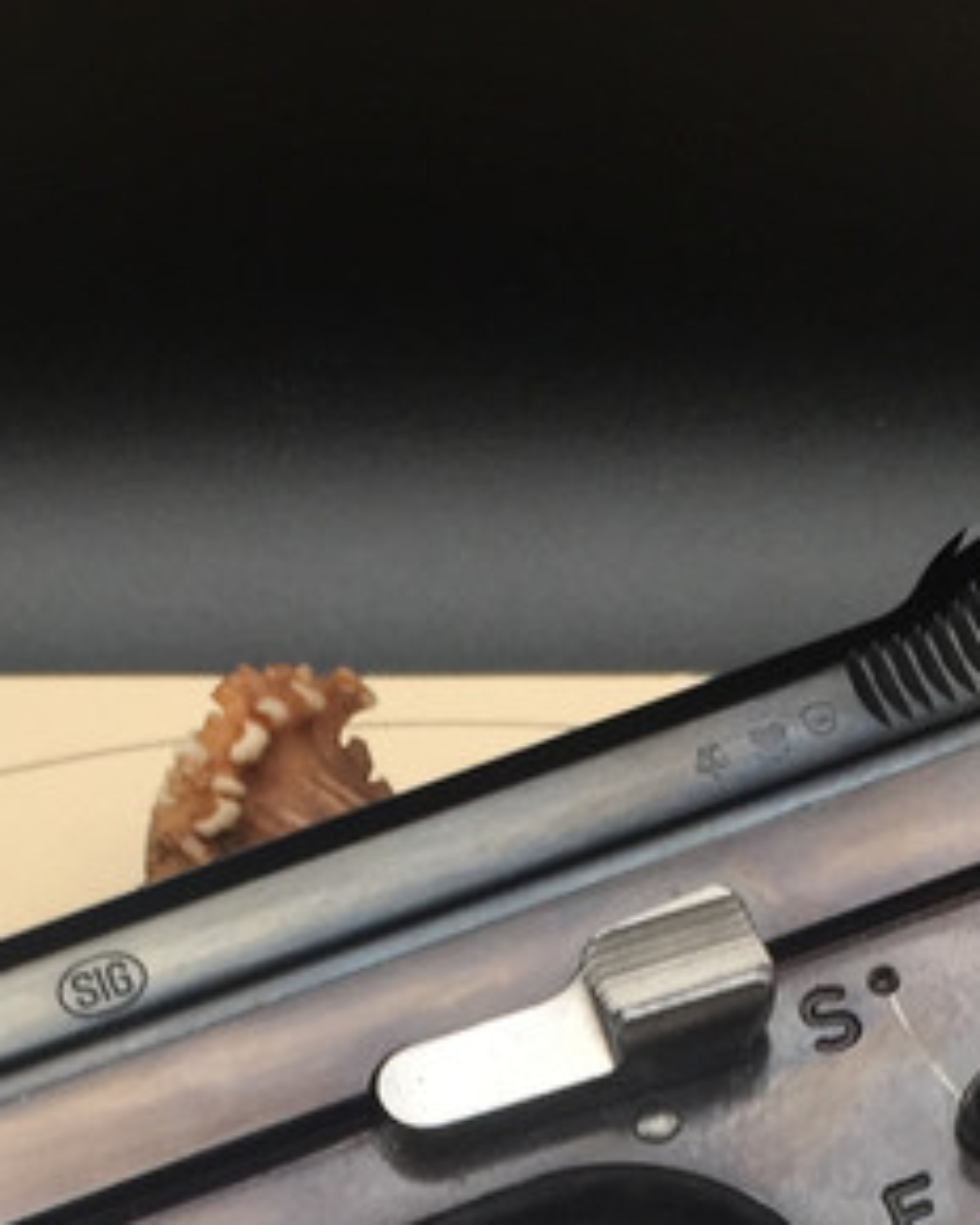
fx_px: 3771
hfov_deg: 14.8
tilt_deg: -46.3
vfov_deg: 17.4
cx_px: 450
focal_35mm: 104
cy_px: 1576
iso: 32
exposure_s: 1/60
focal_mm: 4.15
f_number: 2.2
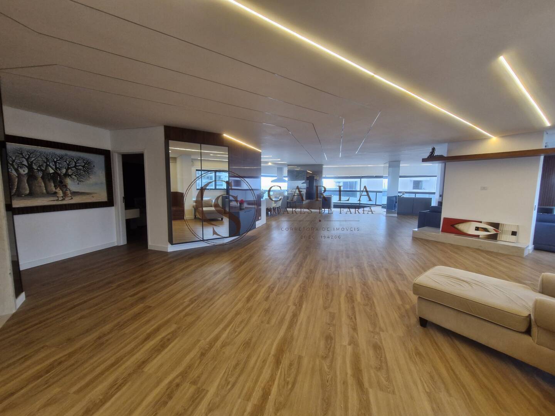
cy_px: 208
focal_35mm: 13
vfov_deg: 89.9
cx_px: 278
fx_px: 208
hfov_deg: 106.2
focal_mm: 1.74
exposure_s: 1/60
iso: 160
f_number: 2.2
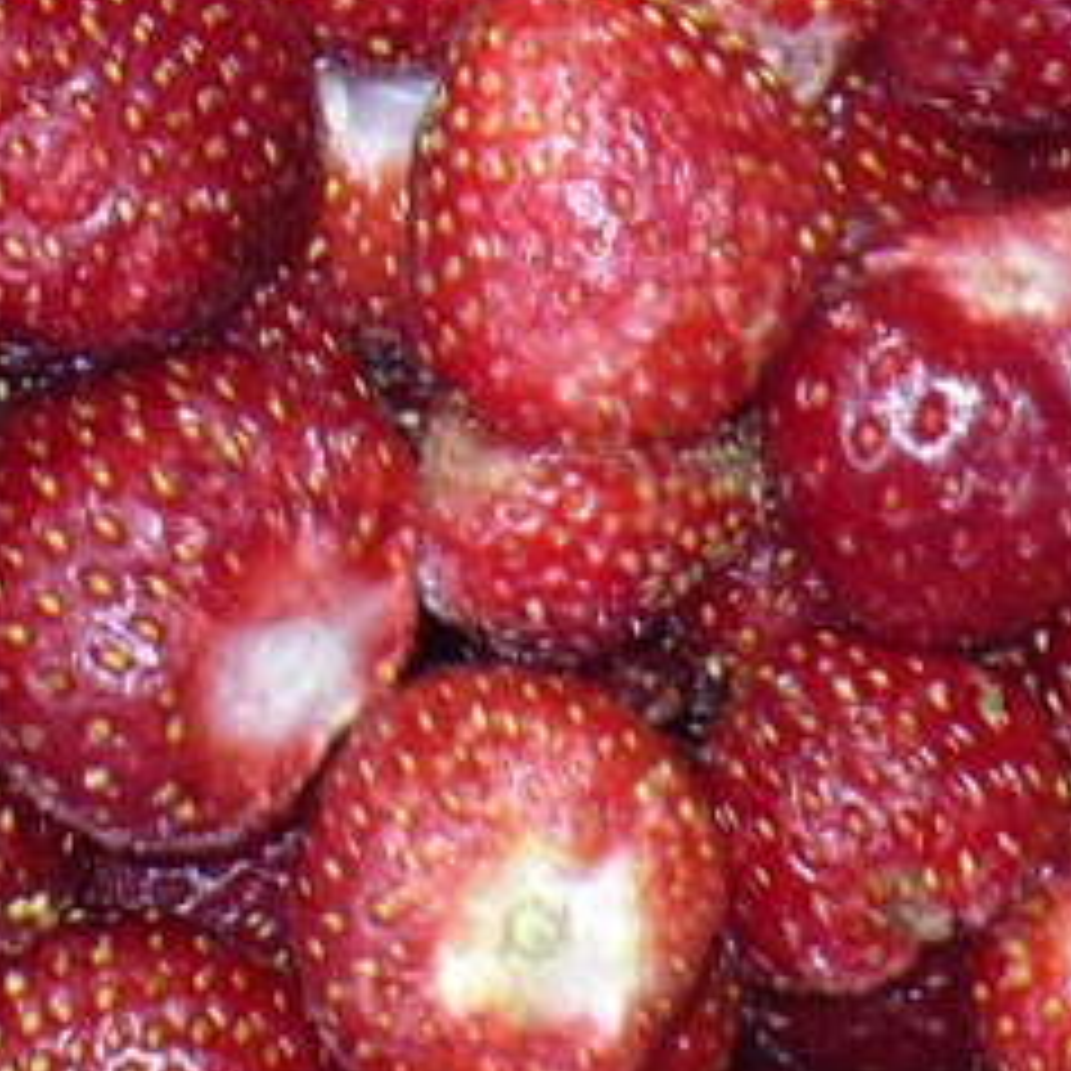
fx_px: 6931
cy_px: -590
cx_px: -410
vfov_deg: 8.6
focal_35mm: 198
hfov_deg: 8.7
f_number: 2.8
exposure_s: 1/30
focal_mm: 6.1
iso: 100
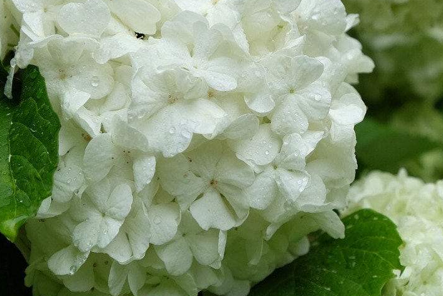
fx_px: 1366
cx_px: 308
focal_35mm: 111
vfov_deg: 12.3
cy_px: 146
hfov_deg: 18.3
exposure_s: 1/240
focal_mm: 32.9
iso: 200
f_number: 5.6
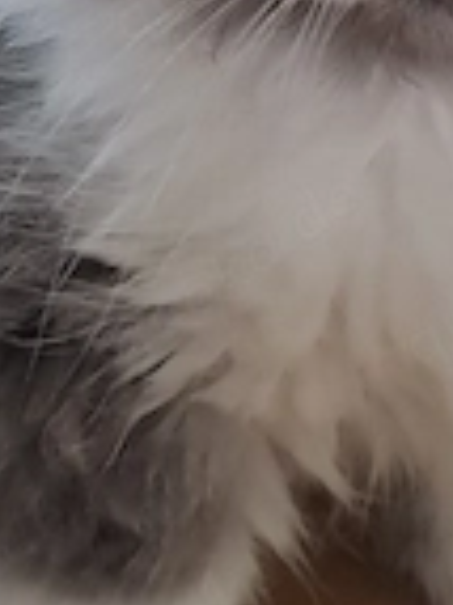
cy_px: 13
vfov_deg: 26.4
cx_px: 389
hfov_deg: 20.6
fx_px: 1223
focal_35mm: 70
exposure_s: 1/50
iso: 250
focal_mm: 4.65
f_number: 1.8
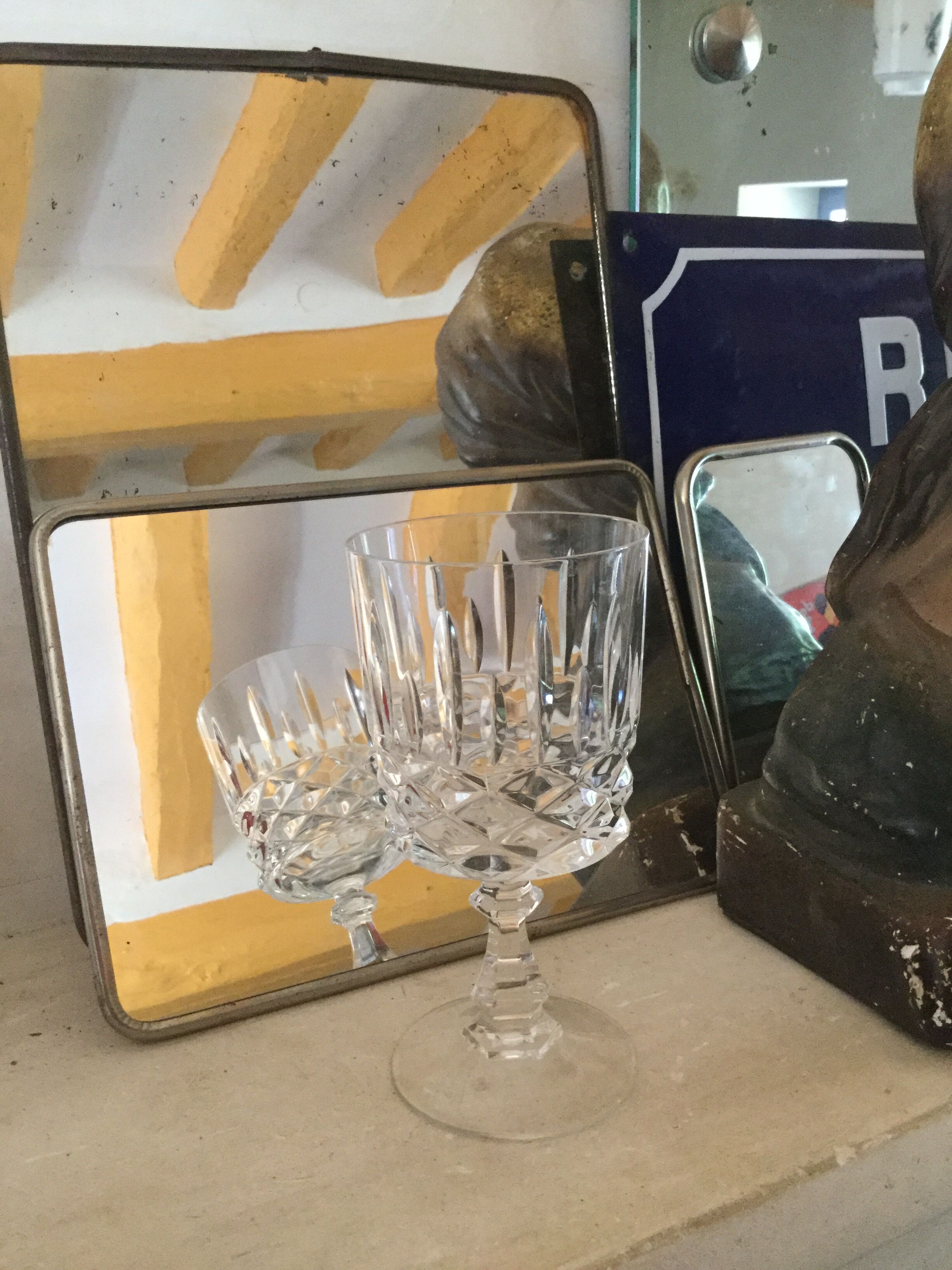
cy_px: 635
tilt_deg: -15.6
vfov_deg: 58.4
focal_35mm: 31
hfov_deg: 45.4
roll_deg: +0.1
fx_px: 1137
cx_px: 476
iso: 250
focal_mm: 3.3
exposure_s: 1/33
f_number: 2.4
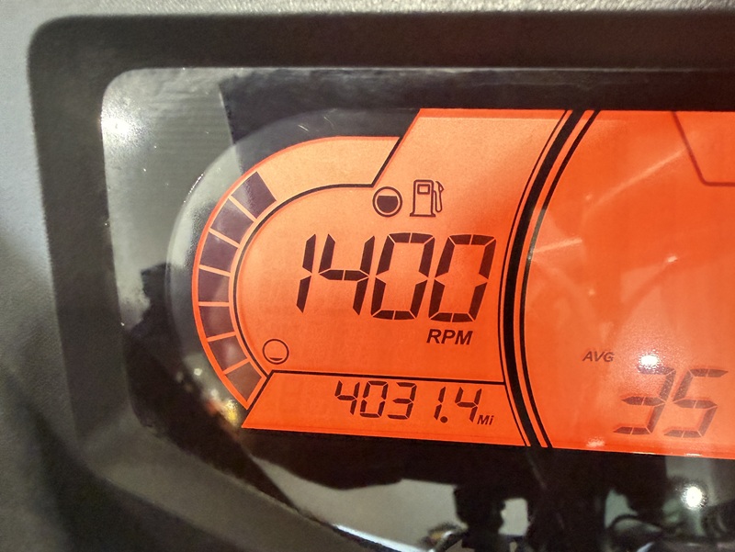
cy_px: 276
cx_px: 368
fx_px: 531
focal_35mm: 25
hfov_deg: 69.4
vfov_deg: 54.9
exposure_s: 1/60
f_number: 2.2
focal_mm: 2.22
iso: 800
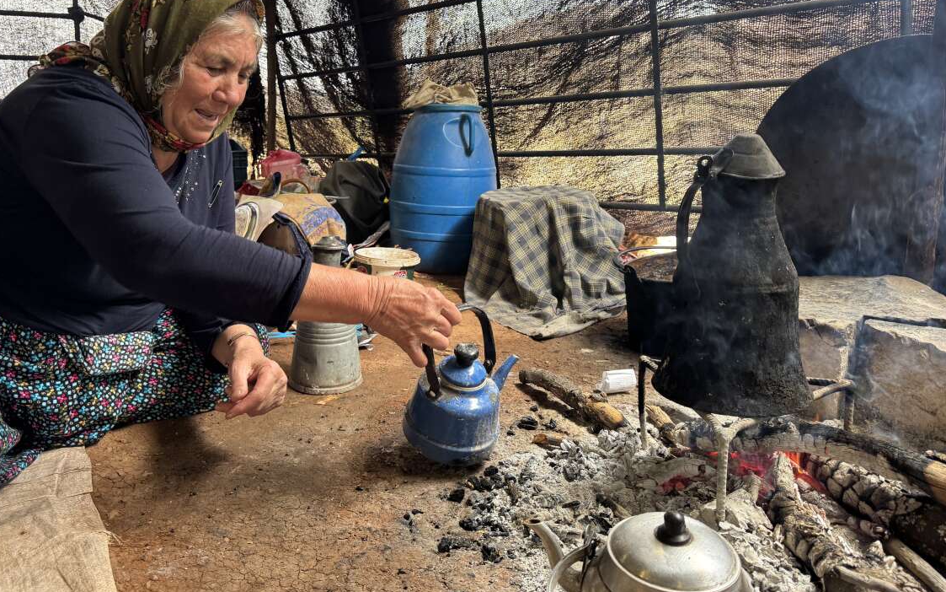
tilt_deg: -10.0
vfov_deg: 43.0
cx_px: 421
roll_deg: +1.0
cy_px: 245
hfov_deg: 64.5
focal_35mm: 29
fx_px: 748
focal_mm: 6.76
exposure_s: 1/89
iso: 200
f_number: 1.78
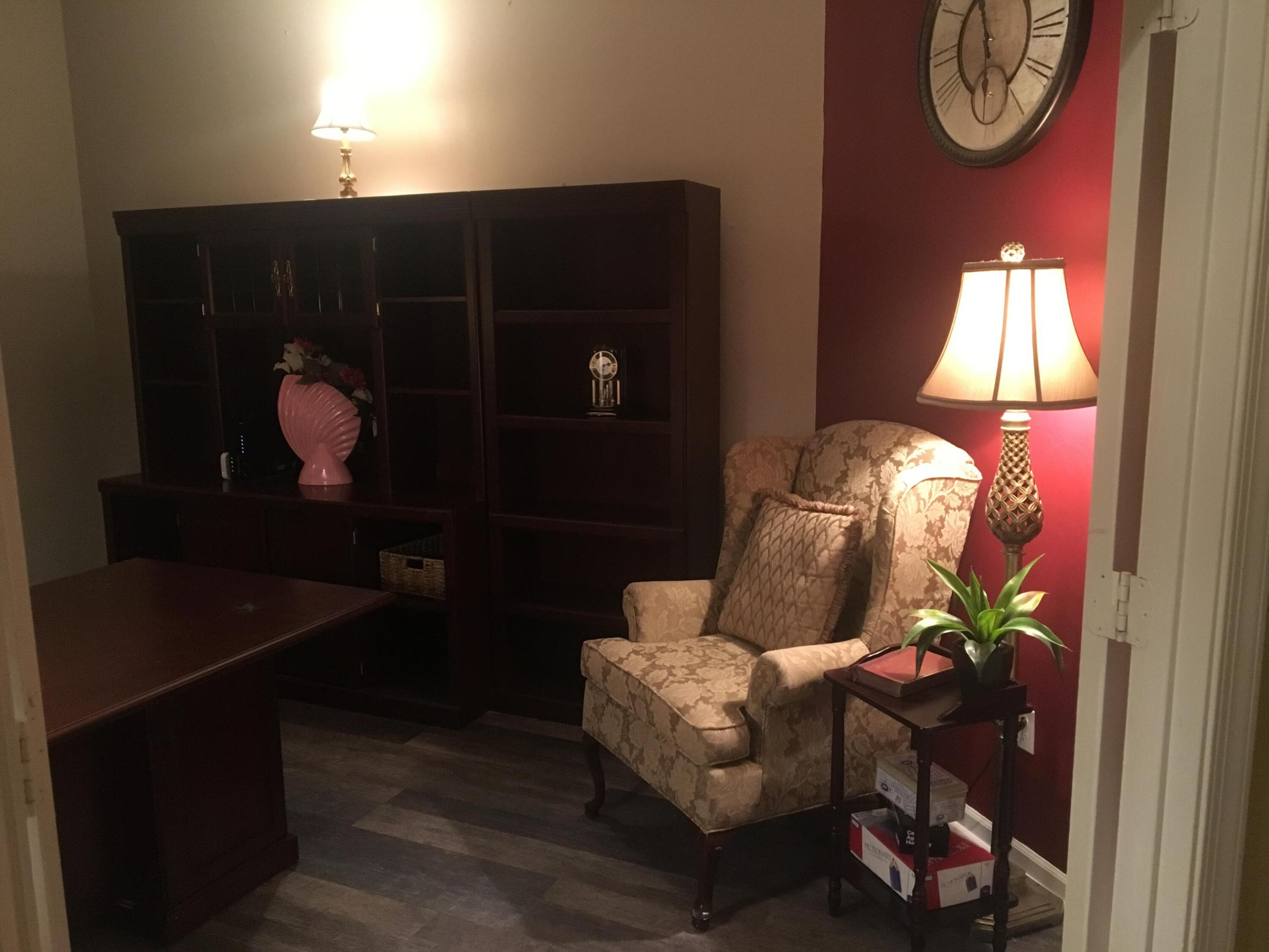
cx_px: 634
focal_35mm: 29
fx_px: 1063
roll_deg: +1.4
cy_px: 476
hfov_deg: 61.7
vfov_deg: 48.2
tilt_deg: -9.7
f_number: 2.2
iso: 250
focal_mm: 4.15
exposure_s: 1/15
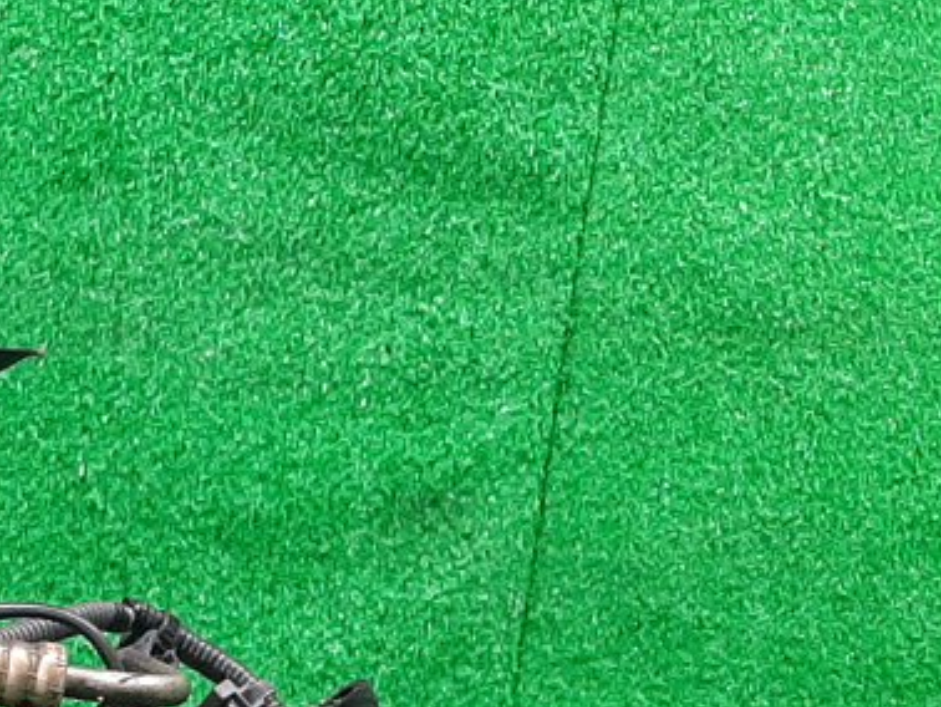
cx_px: -192
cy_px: 1046
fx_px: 2693
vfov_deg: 14.1
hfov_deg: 18.7
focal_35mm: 99
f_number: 1.7
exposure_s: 1/50
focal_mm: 3.93
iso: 167
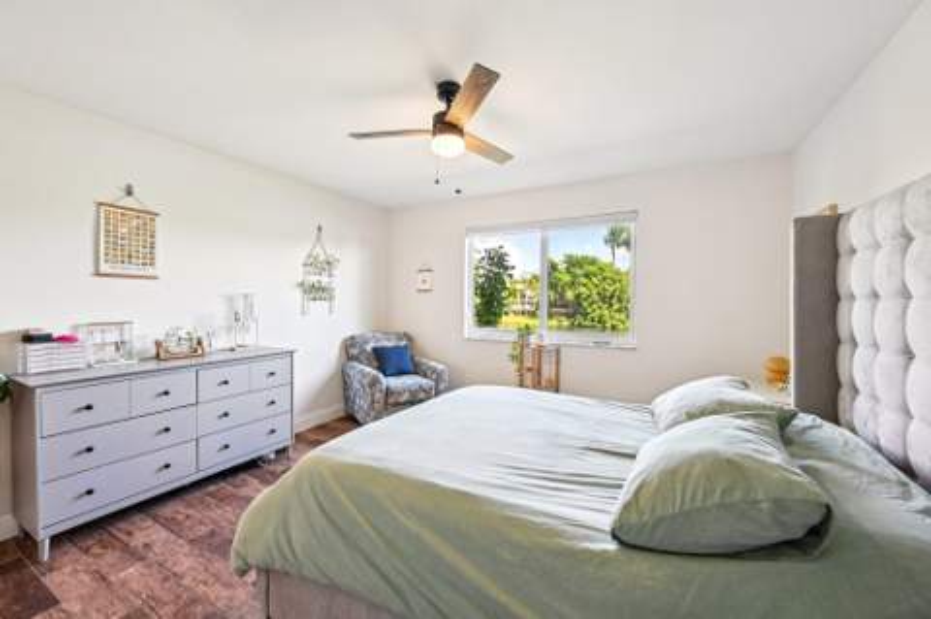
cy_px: 310
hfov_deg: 104.3
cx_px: 466
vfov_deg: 81.1
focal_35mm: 14
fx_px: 362
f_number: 8
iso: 2000
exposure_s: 1/160
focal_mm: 14
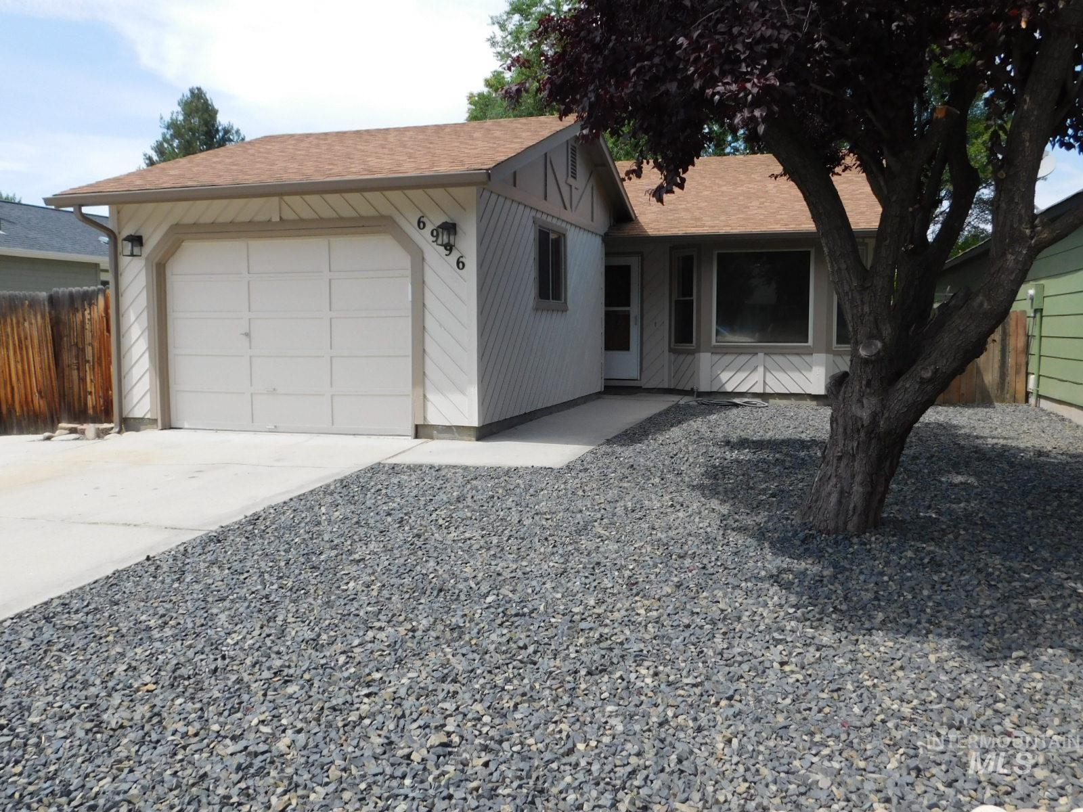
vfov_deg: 46.8
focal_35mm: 30
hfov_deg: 60.0
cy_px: 406
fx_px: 939
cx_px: 542
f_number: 3.2
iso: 125
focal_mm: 5.3
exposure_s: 1/1250
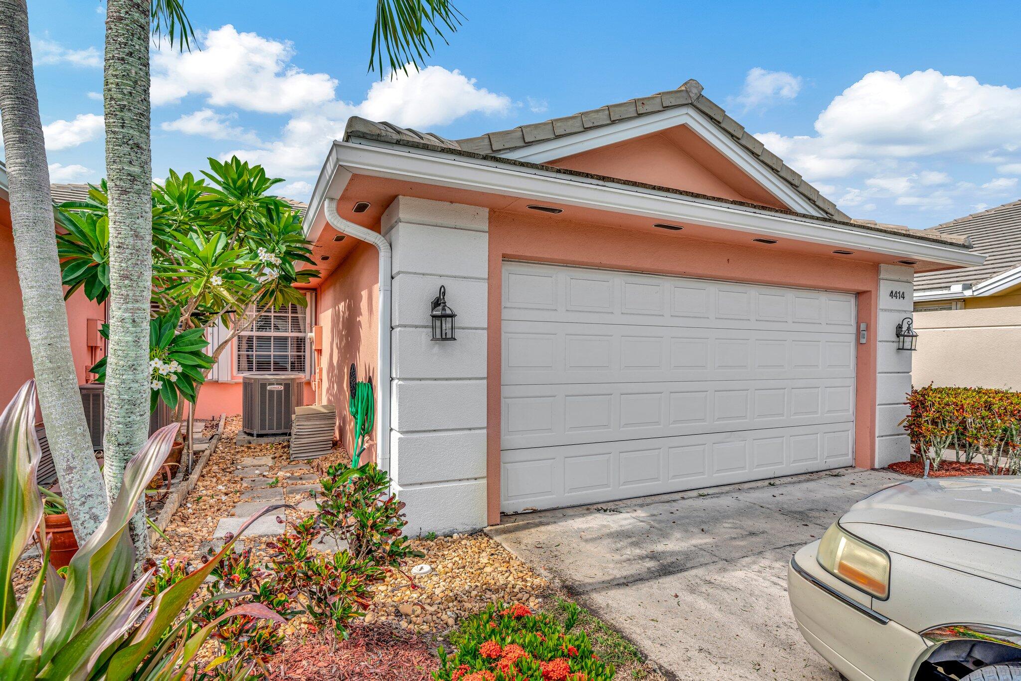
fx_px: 511
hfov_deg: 90.0
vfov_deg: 67.4
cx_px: 510
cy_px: 340
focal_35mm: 18
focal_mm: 18
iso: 100
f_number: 5.6
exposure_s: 1/320
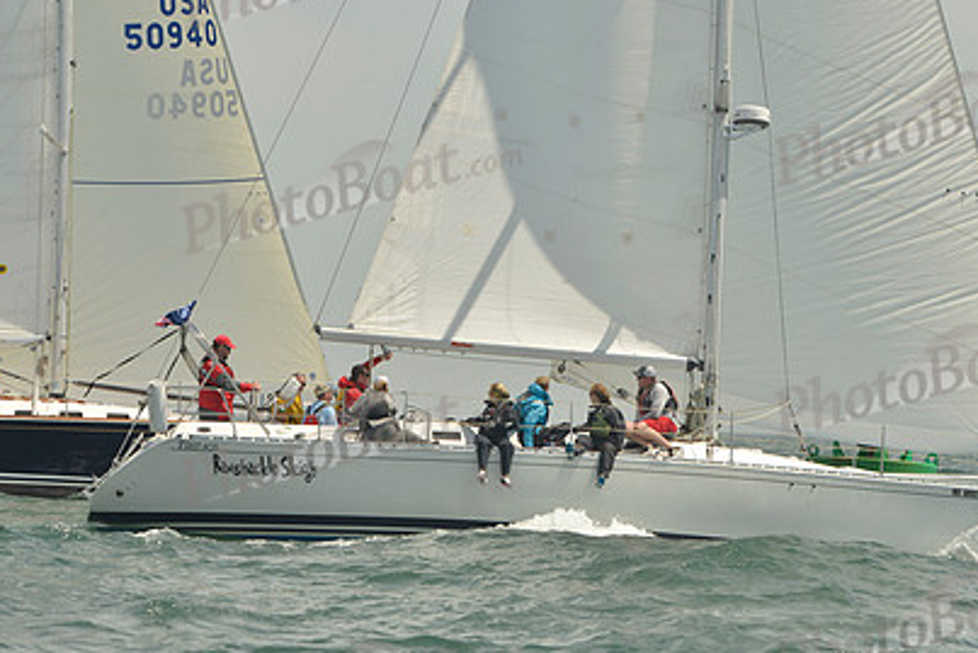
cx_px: 650
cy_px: 283
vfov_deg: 8.2
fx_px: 4538
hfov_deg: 12.3
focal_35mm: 167
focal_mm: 116
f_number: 8
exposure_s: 1/1250
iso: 200
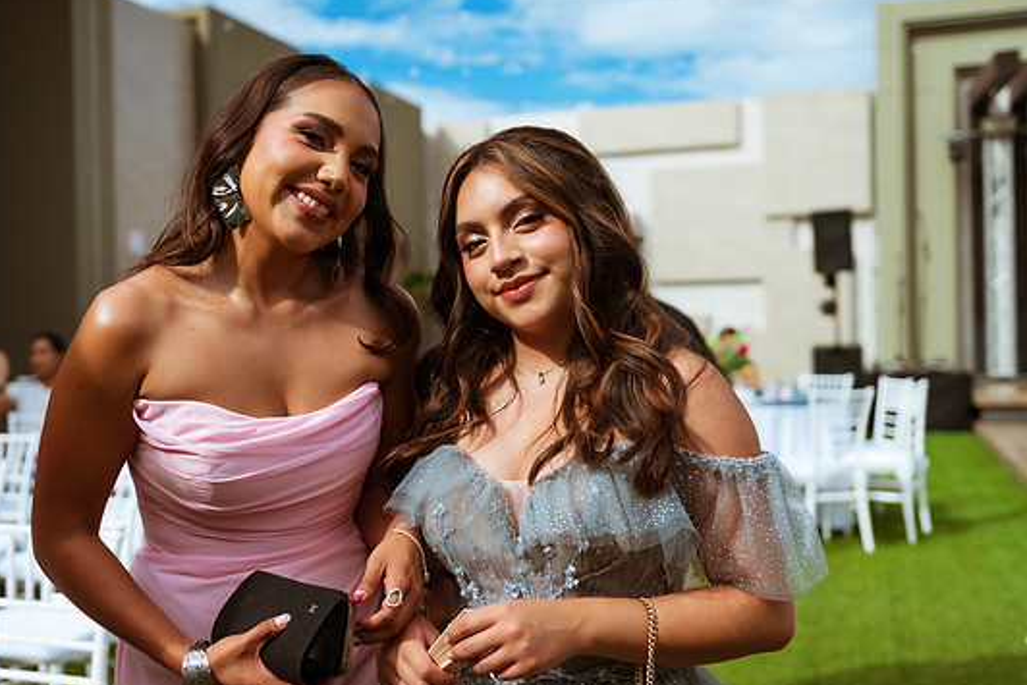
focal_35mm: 42
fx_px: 1198
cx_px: 402
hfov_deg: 46.1
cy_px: 344
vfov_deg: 31.9
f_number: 2.8
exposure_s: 1/1250
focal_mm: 34
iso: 100
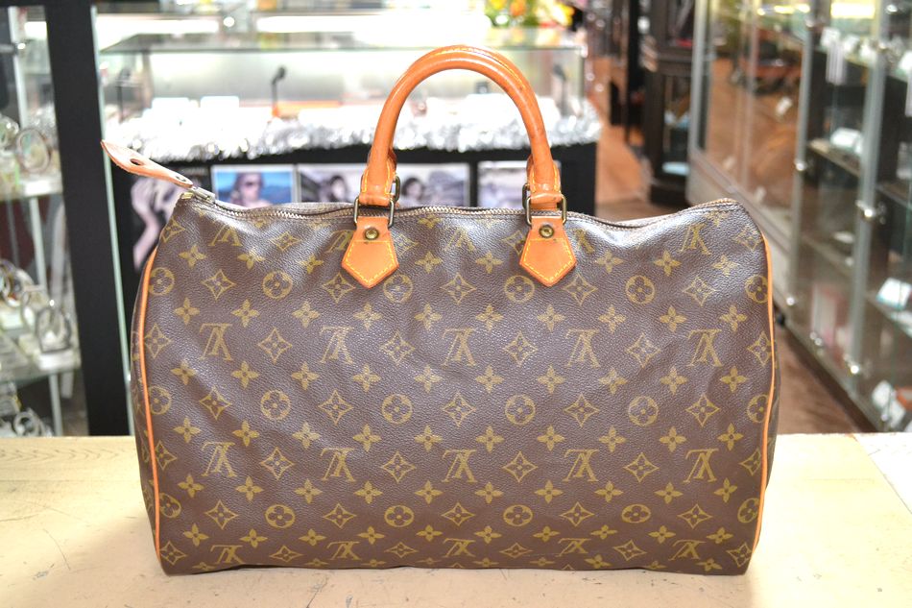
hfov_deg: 41.1
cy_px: 304
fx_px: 1216
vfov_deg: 28.1
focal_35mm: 48
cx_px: 456
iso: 2500
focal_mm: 32
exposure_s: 1/60
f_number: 4.8
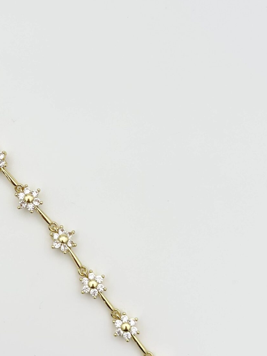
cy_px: 197
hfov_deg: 18.0
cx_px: 34
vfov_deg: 24.1
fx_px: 833
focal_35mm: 81
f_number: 1.78
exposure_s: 1/1582
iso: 100
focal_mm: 6.76
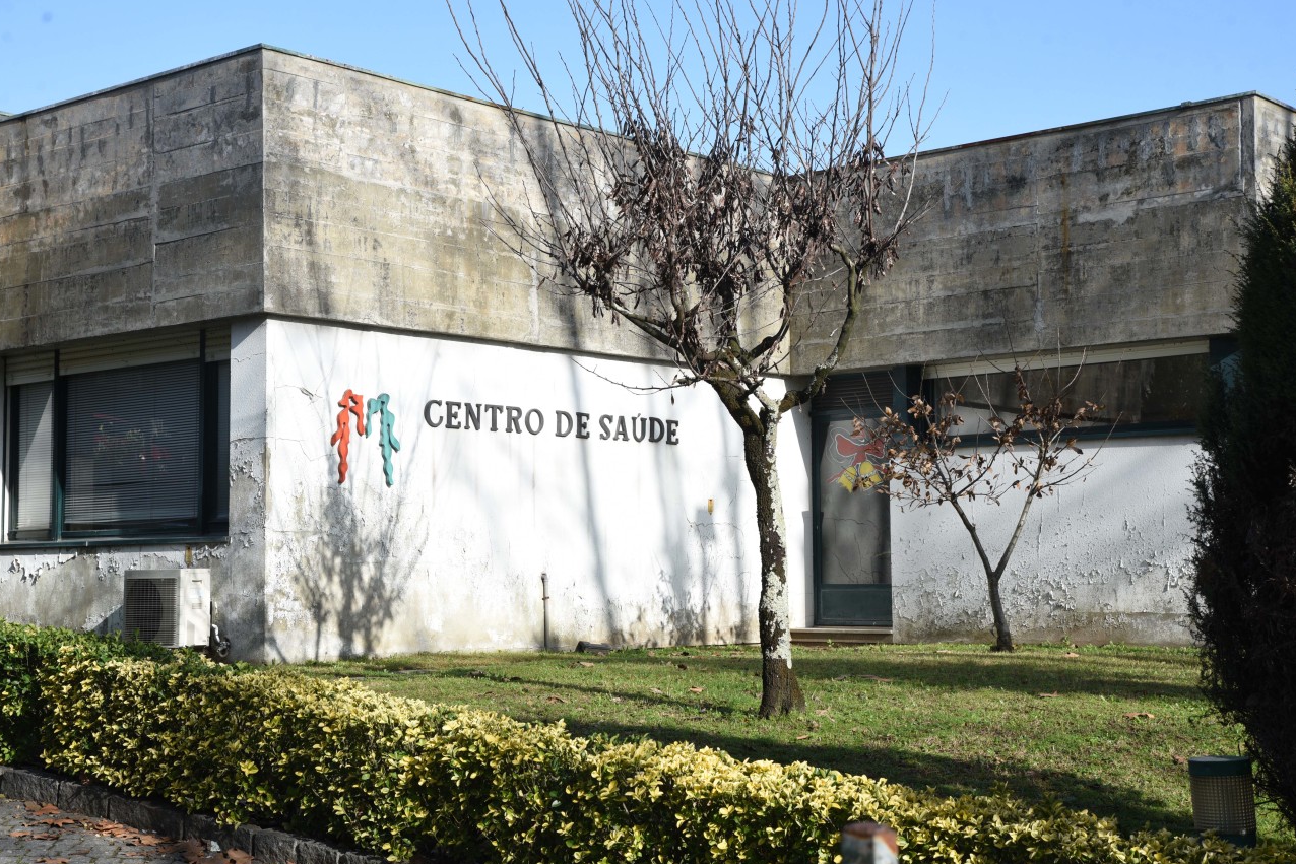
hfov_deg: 37.5
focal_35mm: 53
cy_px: 433
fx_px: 1908
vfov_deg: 25.5
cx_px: 653
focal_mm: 52
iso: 320
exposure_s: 1/400
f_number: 9
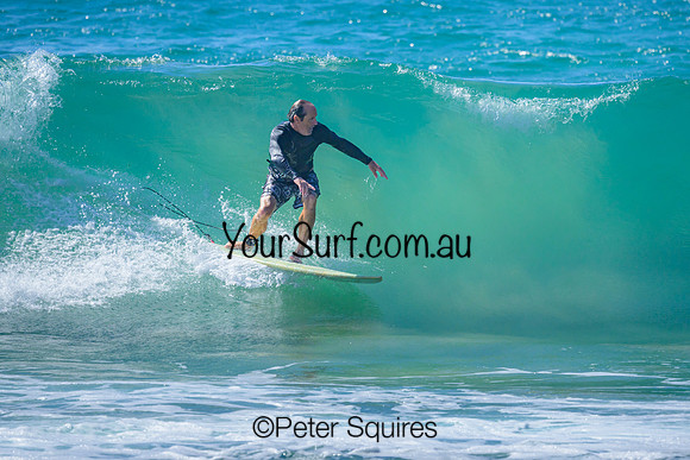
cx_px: 348
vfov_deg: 1.2
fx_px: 21104
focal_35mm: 1101
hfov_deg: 1.9
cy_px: 174
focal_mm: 800
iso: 500
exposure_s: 1/3200
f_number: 6.3
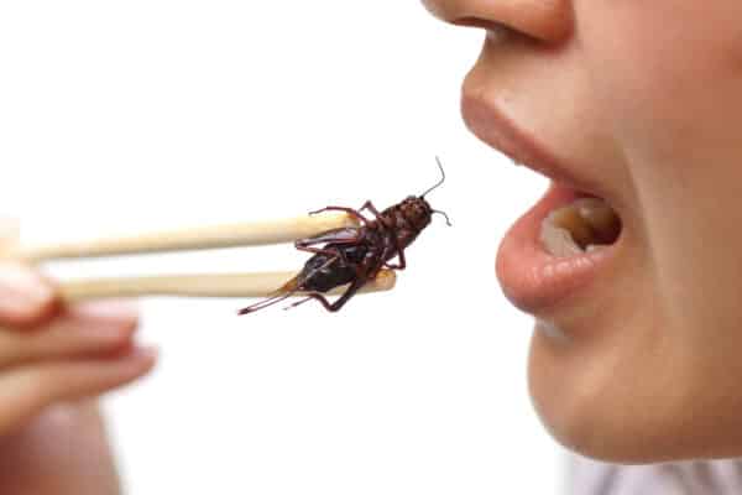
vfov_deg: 9.1
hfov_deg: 13.7
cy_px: 248
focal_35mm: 150
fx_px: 3091
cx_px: 371
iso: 800
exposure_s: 1/500
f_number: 4
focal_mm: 100
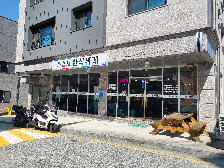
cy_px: 84
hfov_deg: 67.3
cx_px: 112
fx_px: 168
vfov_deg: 53.1
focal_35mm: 26
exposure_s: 1/2544
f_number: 1.8
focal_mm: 4.25
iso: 50
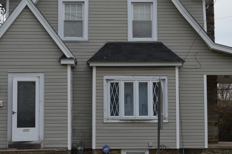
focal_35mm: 91
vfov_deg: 15.0
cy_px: 53
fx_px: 586
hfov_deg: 22.4
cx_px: 121
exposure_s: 1/200
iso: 200
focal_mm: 30
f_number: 7.1
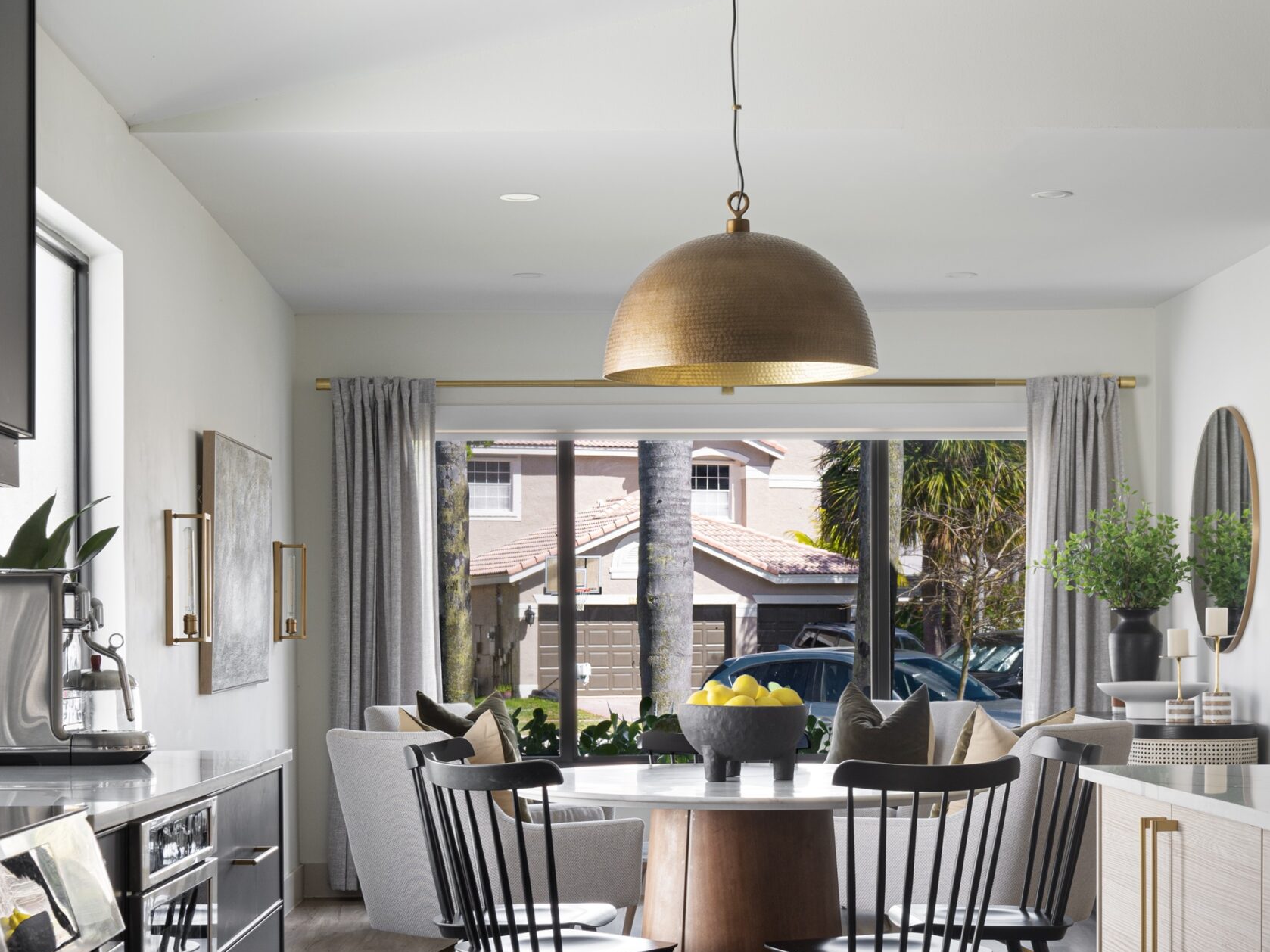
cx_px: 627
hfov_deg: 29.4
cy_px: 618
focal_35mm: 66
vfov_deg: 22.2
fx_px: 2421
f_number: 9
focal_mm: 30
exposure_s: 1/6
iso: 160
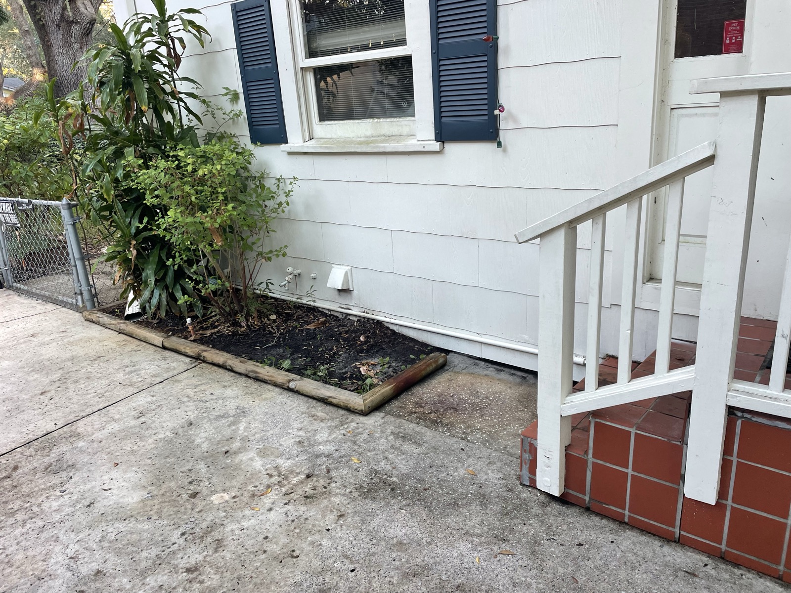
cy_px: 296
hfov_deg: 67.3
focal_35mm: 26
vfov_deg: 53.1
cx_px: 396
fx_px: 594
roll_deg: +3.8
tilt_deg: -17.9
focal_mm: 4.2
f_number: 1.6
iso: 100
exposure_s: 1/121
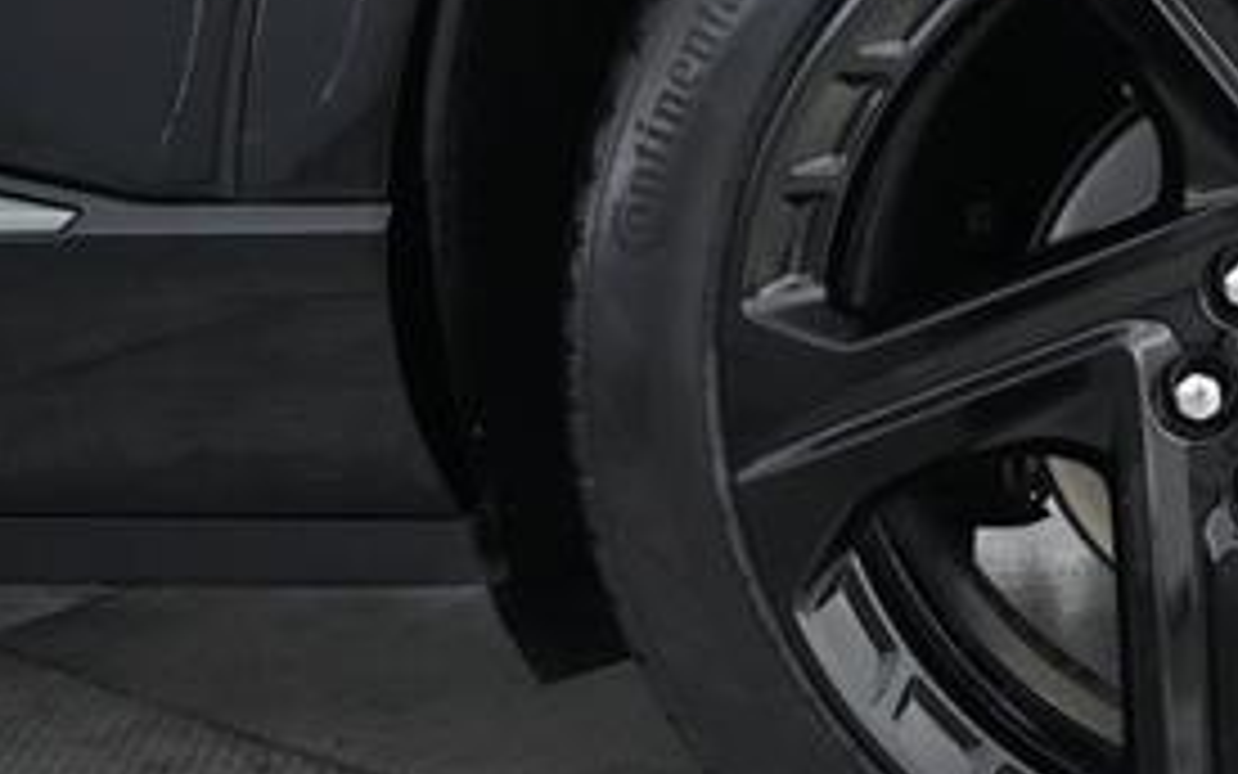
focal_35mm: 57
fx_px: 1924
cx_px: 1351
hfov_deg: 31.7
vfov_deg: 22.8
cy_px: 382
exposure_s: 1/160
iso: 12800
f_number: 4
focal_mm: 24
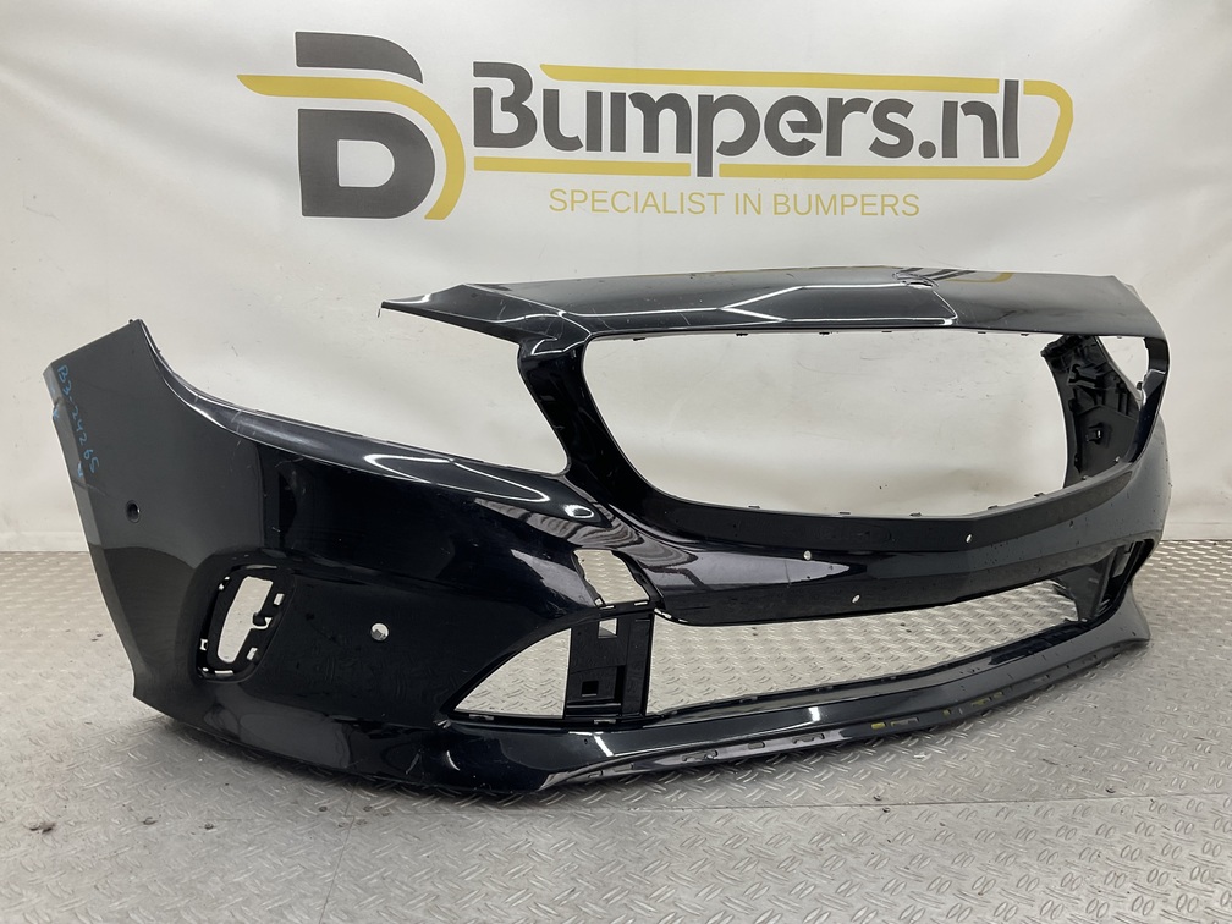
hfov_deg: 61.7
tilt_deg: -9.8
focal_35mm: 29
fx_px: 1032
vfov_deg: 48.2
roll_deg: +0.0
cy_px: 462
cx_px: 616
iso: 32
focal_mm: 3
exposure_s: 1/120
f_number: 1.8
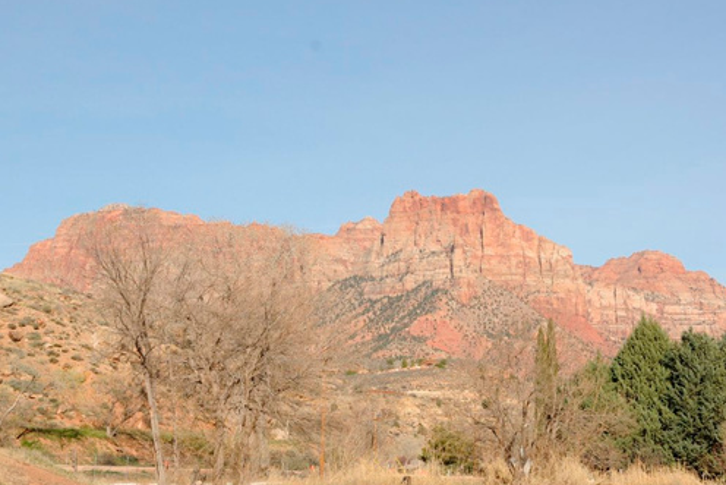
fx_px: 1715
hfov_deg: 23.9
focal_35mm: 85
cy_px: 304
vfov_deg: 16.1
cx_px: 410
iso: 200
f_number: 10
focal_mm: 44
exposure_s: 1/400
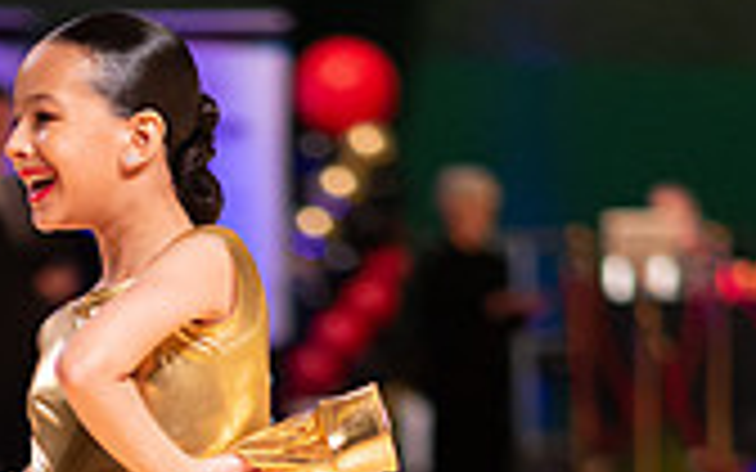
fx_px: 4780
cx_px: 151
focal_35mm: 232
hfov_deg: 9.0
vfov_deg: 5.6
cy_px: 800
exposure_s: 1/1000
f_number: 1.8
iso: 3200
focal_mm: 85
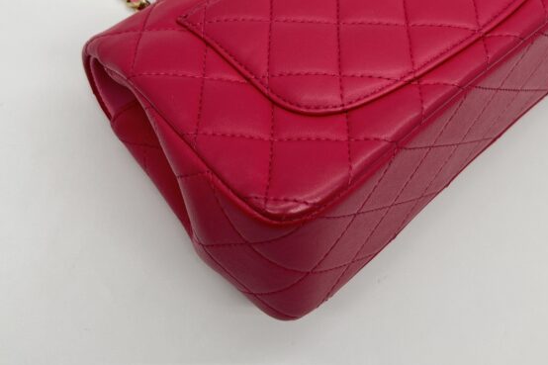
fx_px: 761
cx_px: 317
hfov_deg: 39.5
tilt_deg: -55.4
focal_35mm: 50
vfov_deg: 26.0
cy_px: 31
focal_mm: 5.7
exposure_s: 1/112
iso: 32
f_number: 1.5
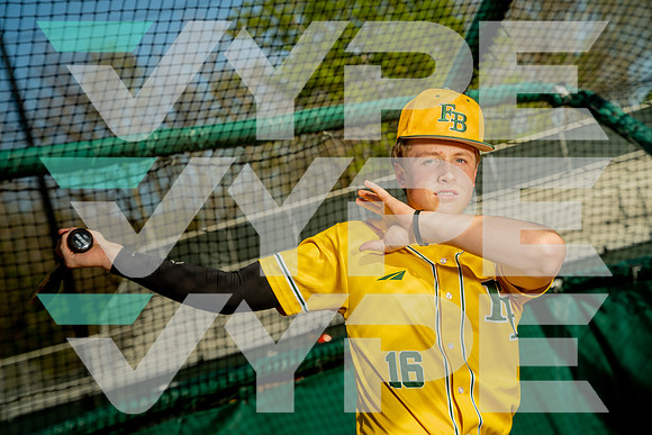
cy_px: 218
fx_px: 1087
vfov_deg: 22.6
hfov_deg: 33.4
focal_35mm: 60
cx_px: 326
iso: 100
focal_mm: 60
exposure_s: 1/250
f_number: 4.5
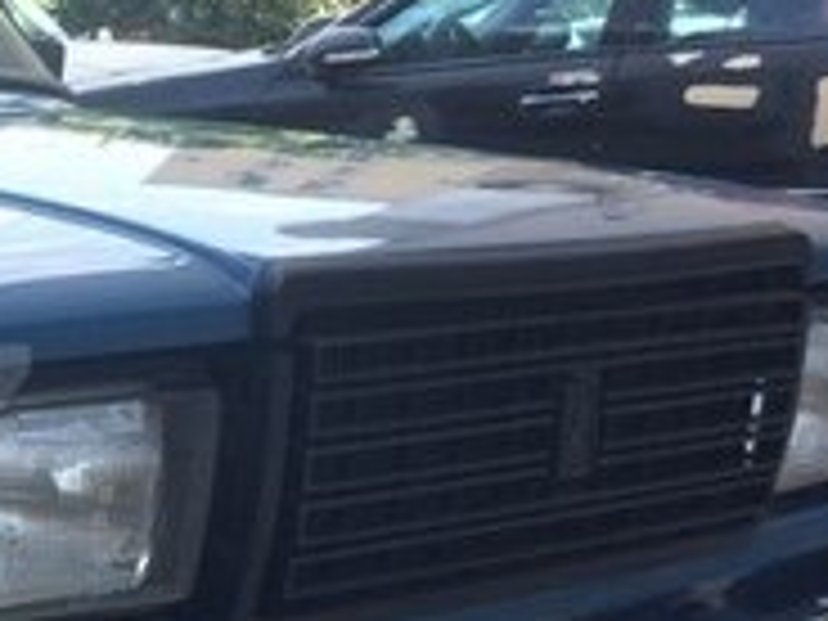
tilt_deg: -9.4
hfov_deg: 17.0
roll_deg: -0.9
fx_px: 2488
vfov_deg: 14.2
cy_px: 412
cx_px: -428
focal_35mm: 104
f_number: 2.2
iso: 32
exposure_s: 1/419
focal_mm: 4.15
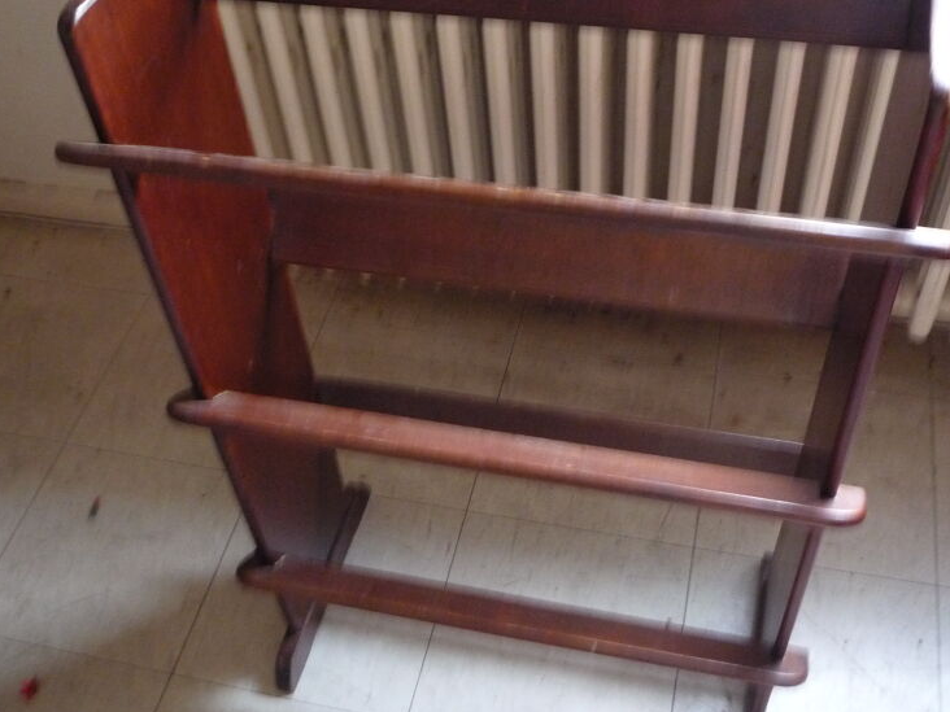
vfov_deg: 35.1
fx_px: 1125
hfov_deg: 45.8
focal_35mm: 41
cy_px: 351
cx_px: 478
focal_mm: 5.2
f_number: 3.3
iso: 400
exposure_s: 1/8
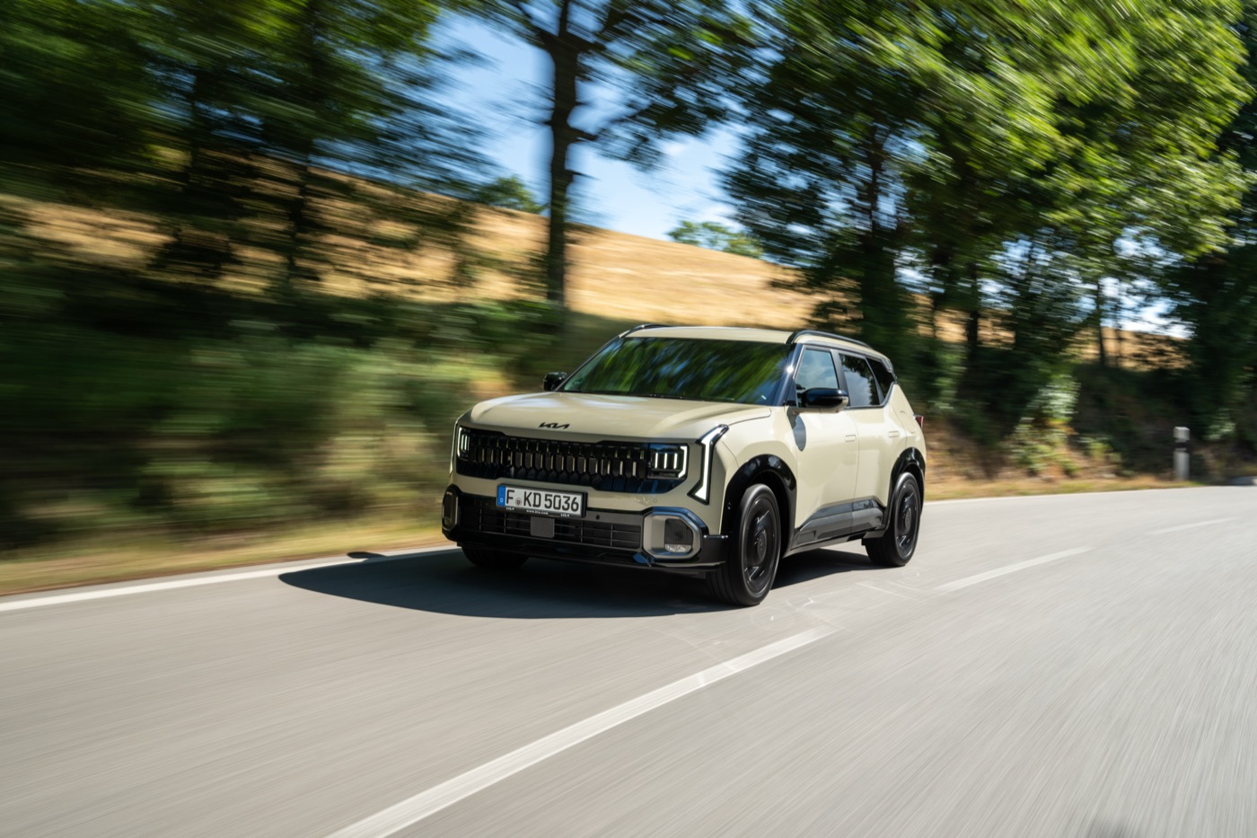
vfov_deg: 33.4
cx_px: 628
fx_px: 1396
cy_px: 419
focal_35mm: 40
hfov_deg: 48.5
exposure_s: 1/25
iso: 100
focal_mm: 40
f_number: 11
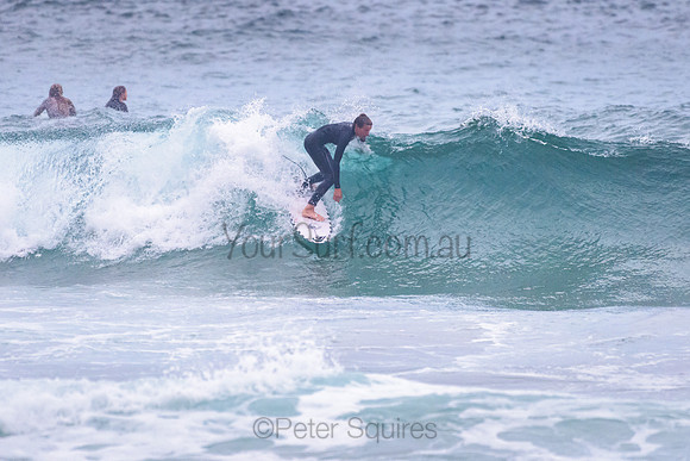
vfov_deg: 2.2
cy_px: 208
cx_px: 334
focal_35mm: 613
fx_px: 11750
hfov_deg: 3.4
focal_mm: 500
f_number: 5.6
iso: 2500
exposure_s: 1/2000
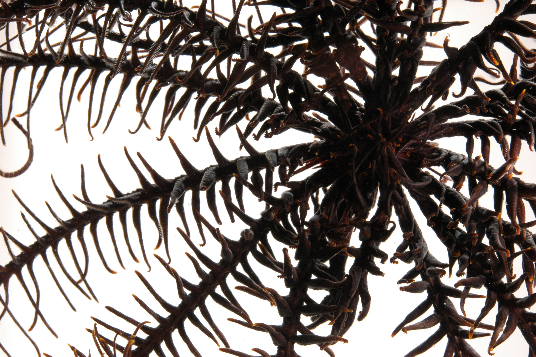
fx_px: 1339
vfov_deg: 15.2
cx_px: 268
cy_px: 178
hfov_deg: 22.6
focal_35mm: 90
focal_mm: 60
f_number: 20
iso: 400
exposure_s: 1/160
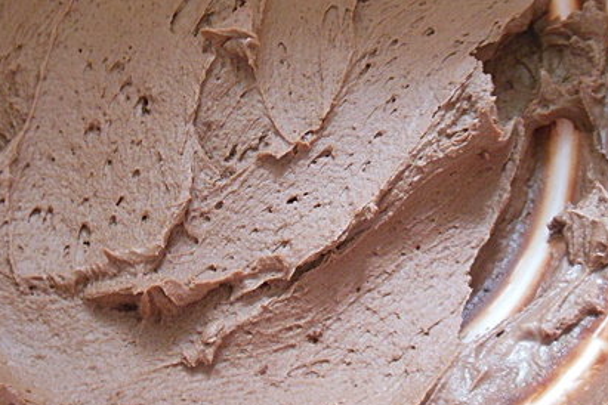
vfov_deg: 35.0
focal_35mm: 38
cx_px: 243
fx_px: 642
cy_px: 167
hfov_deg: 50.4
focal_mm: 4.5
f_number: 3.2
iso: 500
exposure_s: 1/8
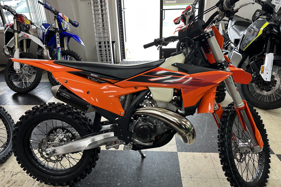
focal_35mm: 25
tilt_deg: -23.6
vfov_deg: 51.3
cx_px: 141
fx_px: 195
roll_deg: +2.5
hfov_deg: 71.5
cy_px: 91
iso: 125
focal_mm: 6.86
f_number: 1.78
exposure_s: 1/120
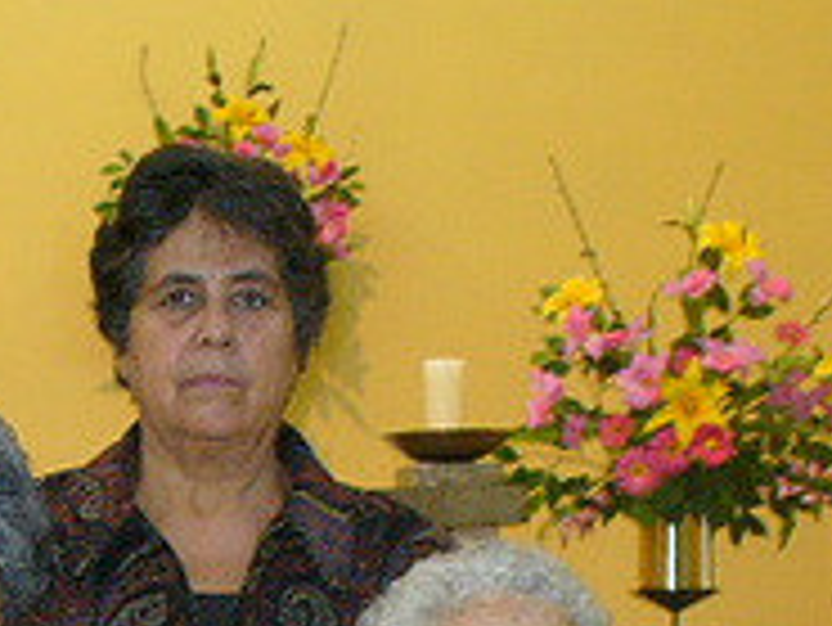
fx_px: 2790
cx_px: 49
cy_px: 858
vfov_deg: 12.3
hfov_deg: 16.7
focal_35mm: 116
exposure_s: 1/8
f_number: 2.8
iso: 100
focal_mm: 6.1
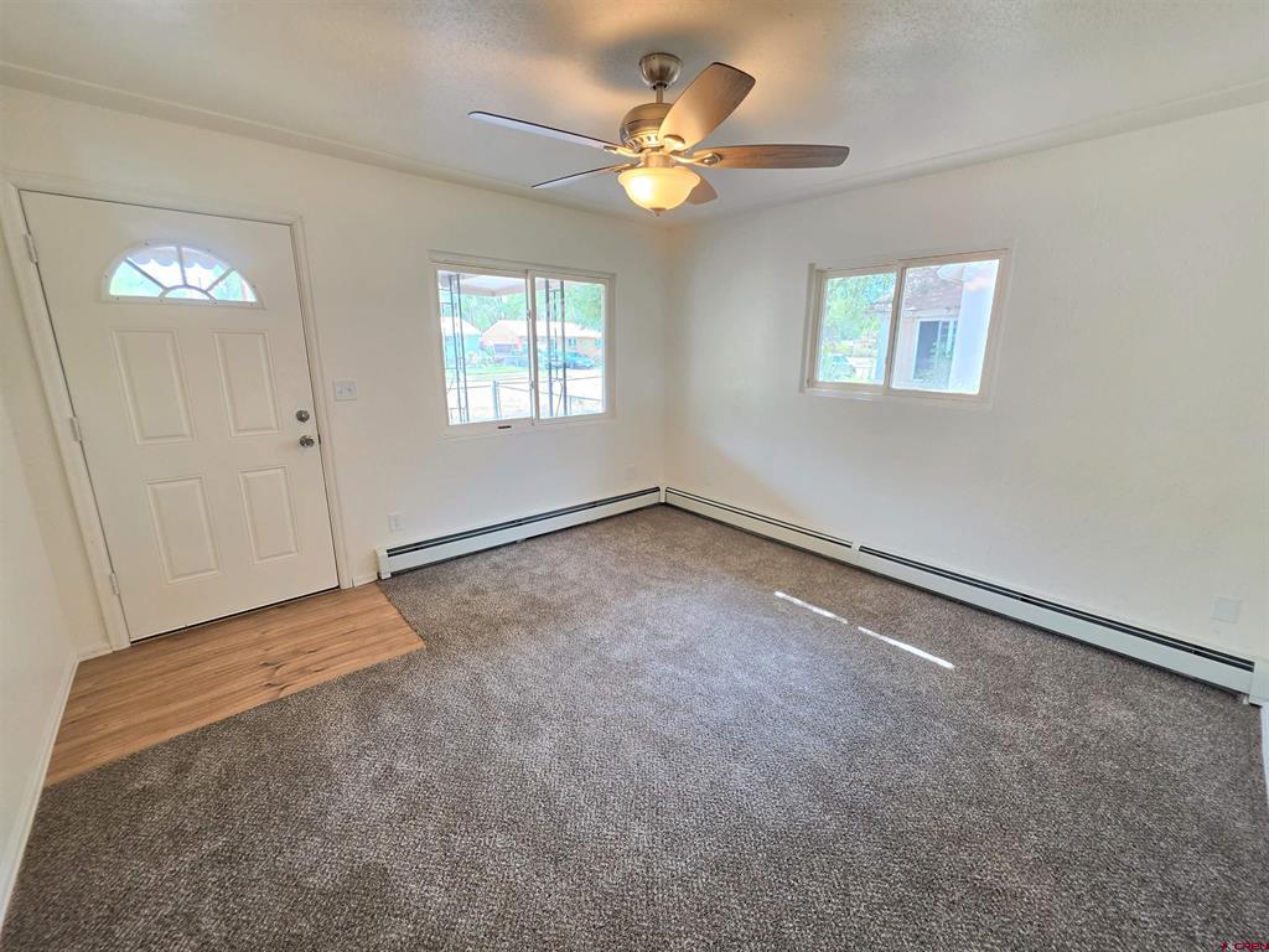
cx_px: 634
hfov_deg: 106.2
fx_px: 477
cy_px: 476
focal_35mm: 13
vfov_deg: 89.9
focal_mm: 2.2
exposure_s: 1/120
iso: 200
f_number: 1.9
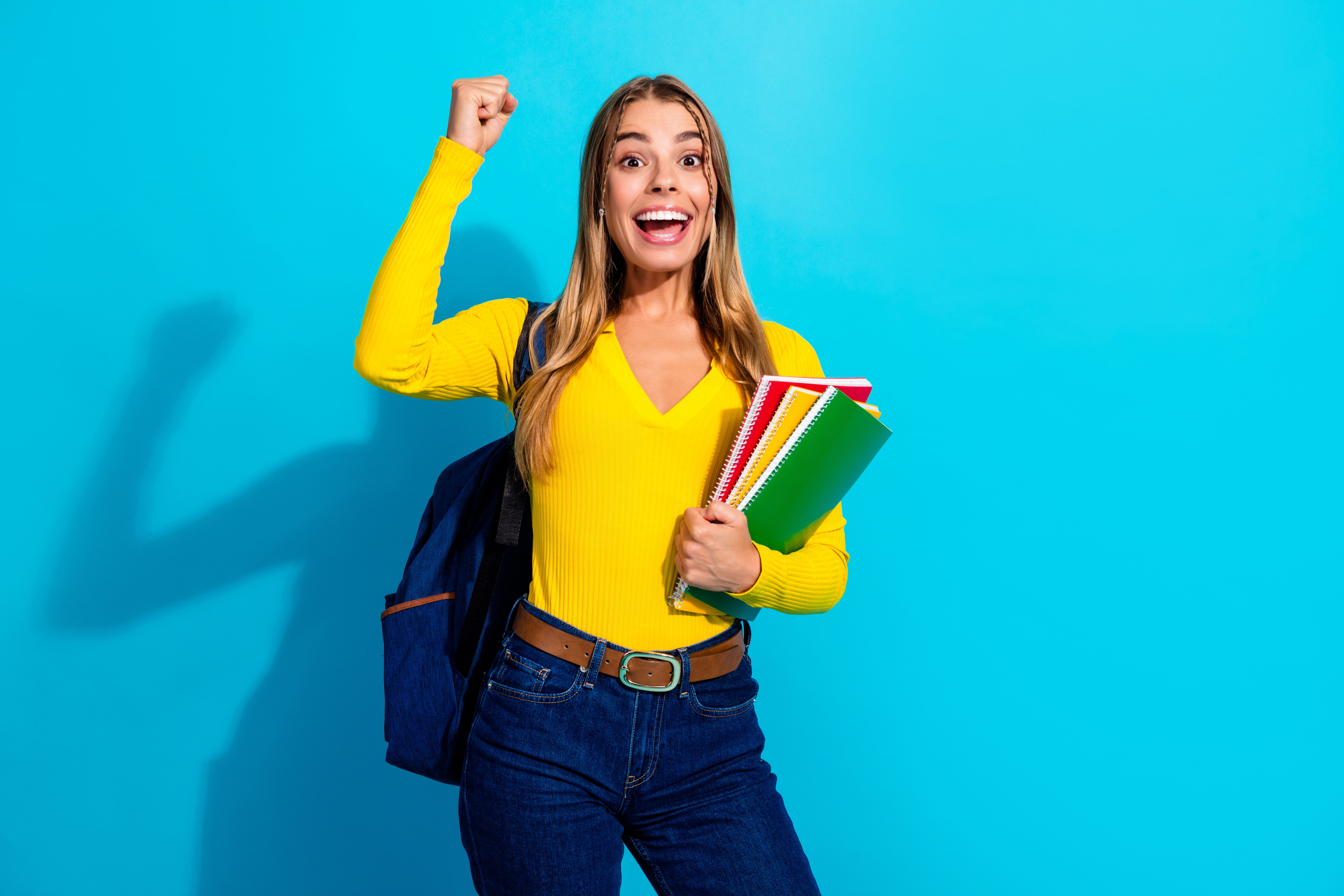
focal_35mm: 50
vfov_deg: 27.0
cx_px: 672
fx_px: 1867
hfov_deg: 39.6
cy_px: 448
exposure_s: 1/160
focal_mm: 50
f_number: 7.1
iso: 100
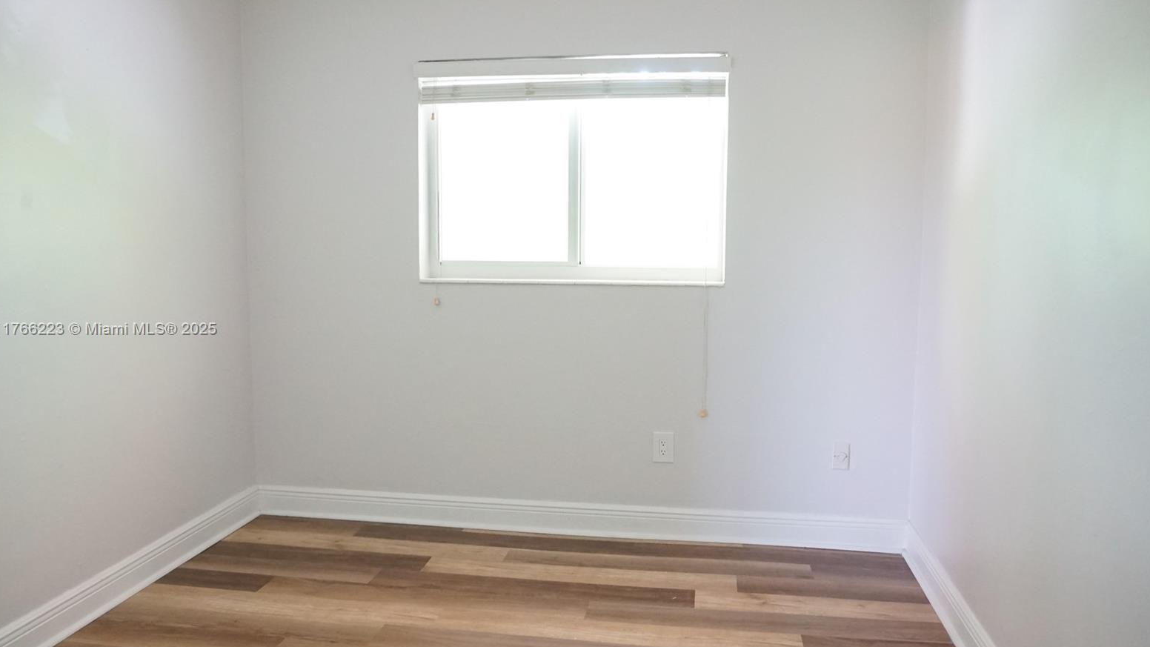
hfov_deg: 69.9
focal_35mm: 27
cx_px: 572
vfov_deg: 42.9
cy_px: 330
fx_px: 823
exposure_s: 1/50
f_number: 3.5
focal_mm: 17
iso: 3200
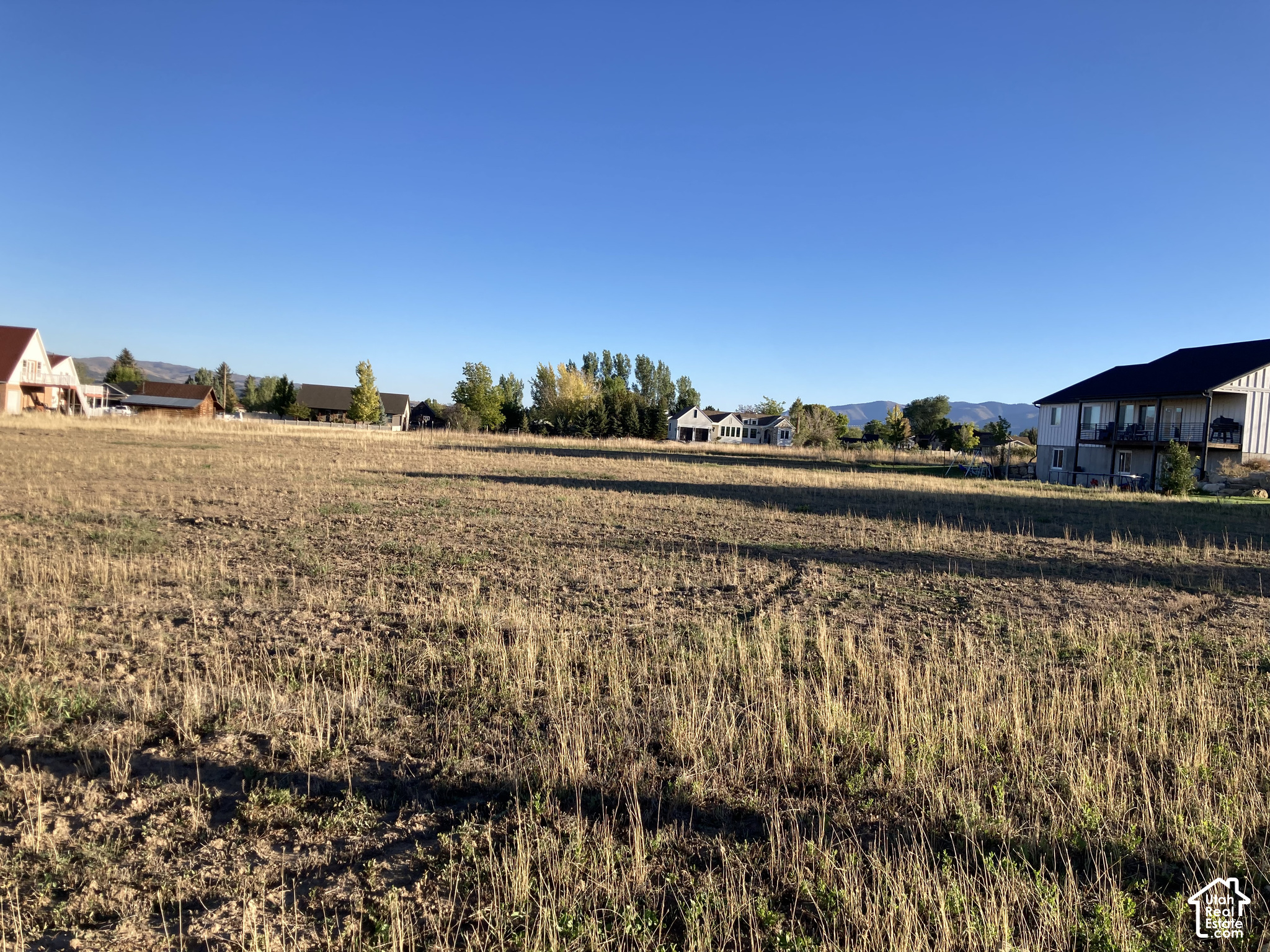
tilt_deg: -1.4
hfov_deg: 63.4
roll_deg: -3.1
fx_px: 1027
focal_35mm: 28
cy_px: 476
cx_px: 635
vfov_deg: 49.7
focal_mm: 3.99
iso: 20
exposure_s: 1/1116
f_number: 1.8
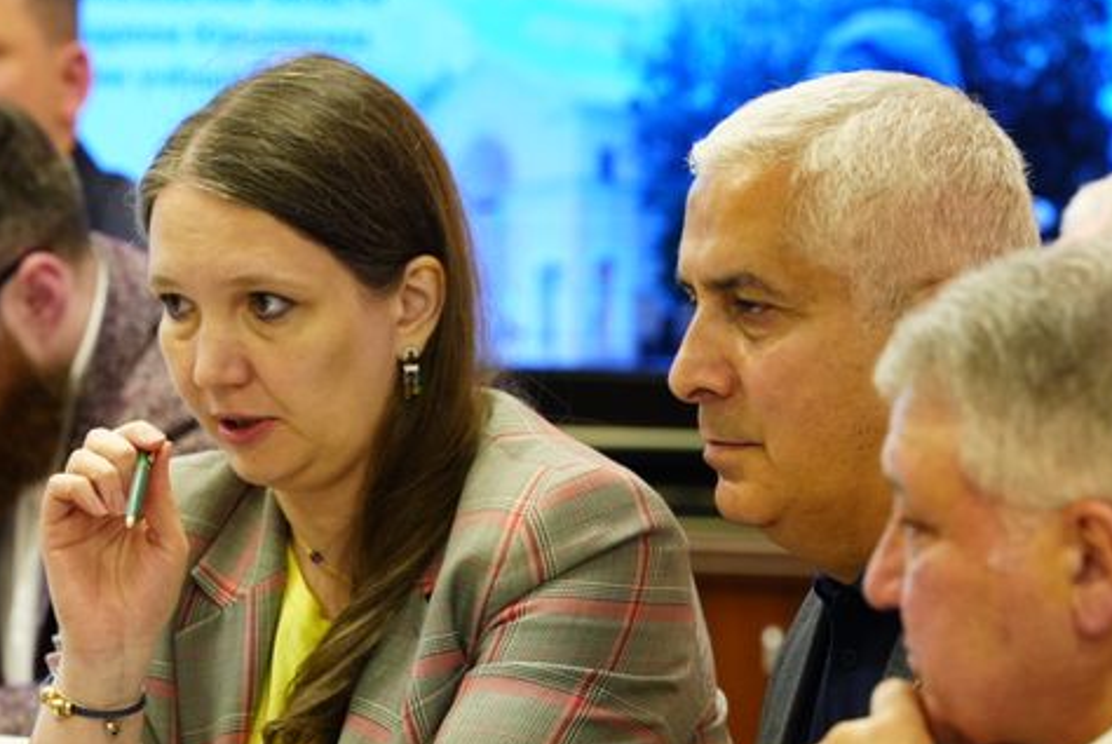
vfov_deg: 4.7
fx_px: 9089
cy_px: 530
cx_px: 454
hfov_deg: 7.0
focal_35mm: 294
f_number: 6.3
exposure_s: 1/50
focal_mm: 200
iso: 2500
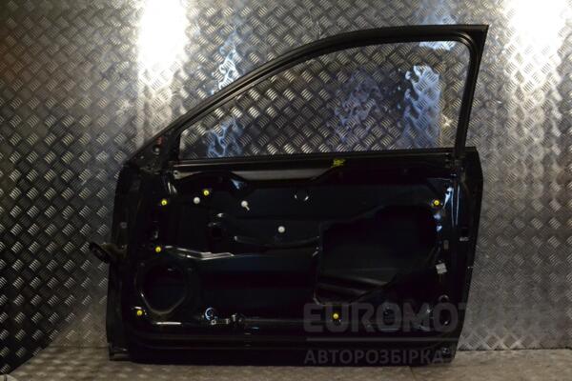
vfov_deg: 34.2
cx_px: 286
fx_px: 620
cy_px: 190
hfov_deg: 49.6
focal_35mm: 39
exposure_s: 1/400
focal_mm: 26
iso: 3200
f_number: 10
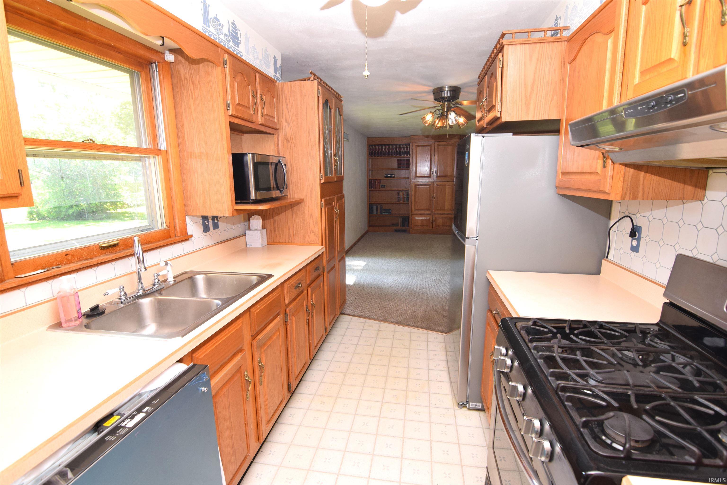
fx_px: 348
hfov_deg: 92.4
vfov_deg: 69.7
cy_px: 242
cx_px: 364
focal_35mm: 17
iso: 800
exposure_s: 1/100
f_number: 5
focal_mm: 11.5
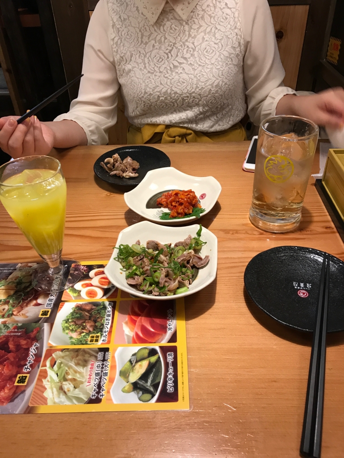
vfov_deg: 63.4
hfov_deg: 49.7
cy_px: 229
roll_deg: +2.3
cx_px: 172
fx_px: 371
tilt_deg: -36.4
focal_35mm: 28
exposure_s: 1/17
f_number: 1.8
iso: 40
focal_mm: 3.99
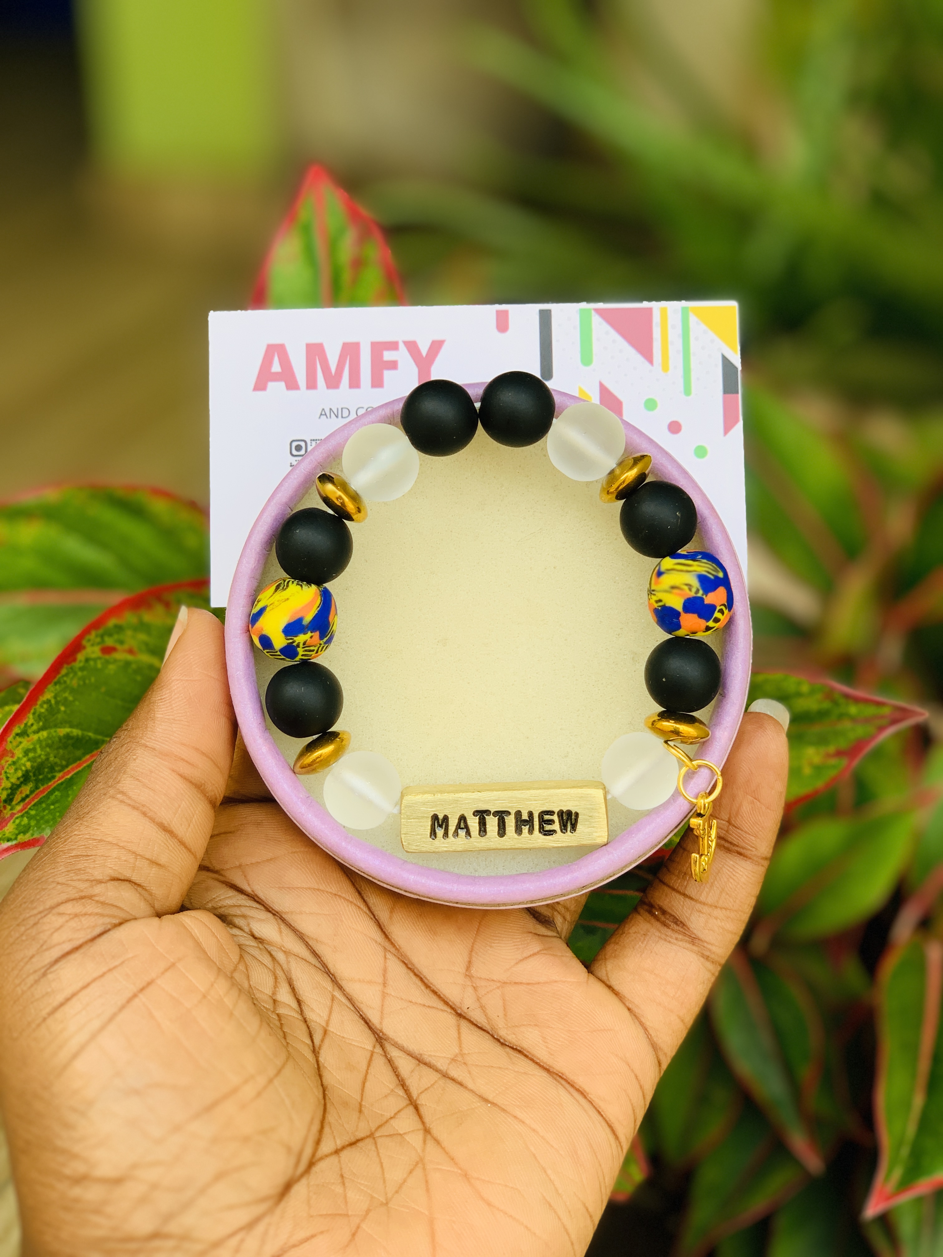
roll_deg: +0.3
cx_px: 472
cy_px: 628
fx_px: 1889
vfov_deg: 36.8
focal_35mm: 52
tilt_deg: -25.4
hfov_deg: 28.0
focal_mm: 6
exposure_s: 1/122
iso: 20
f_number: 2.4
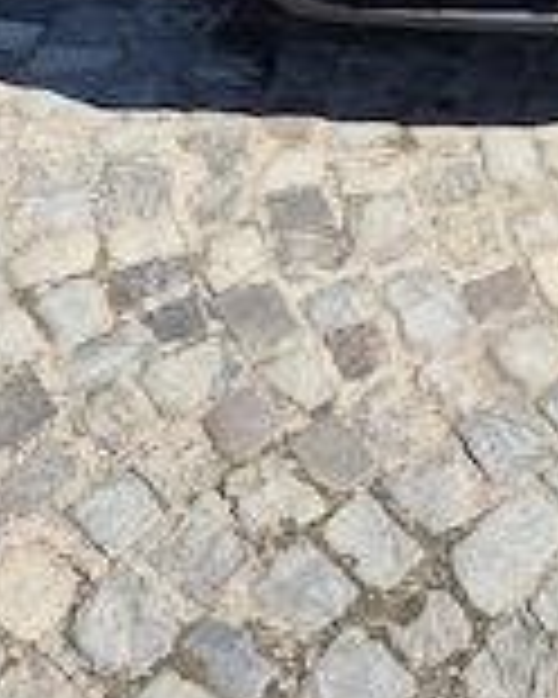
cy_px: -36
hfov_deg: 25.4
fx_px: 1197
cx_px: 504
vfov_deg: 29.8
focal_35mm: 58
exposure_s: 1/1429
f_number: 1.8
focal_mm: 5.4
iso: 25
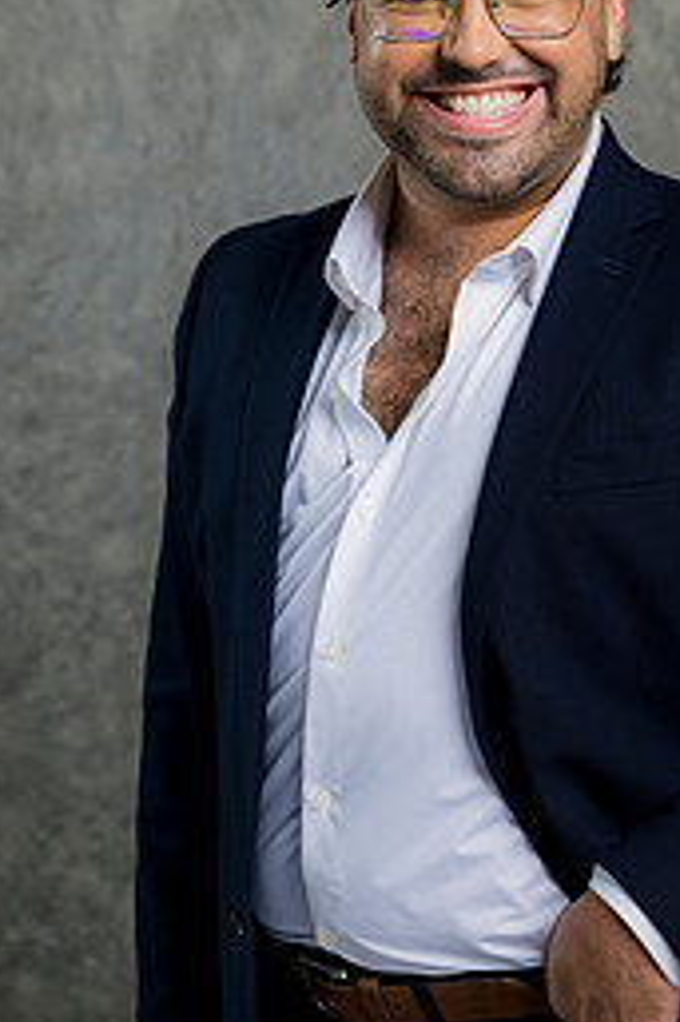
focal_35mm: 149
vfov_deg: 13.8
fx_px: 4227
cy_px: 545
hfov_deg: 9.2
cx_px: 533
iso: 125
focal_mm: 85
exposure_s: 1/200
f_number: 5
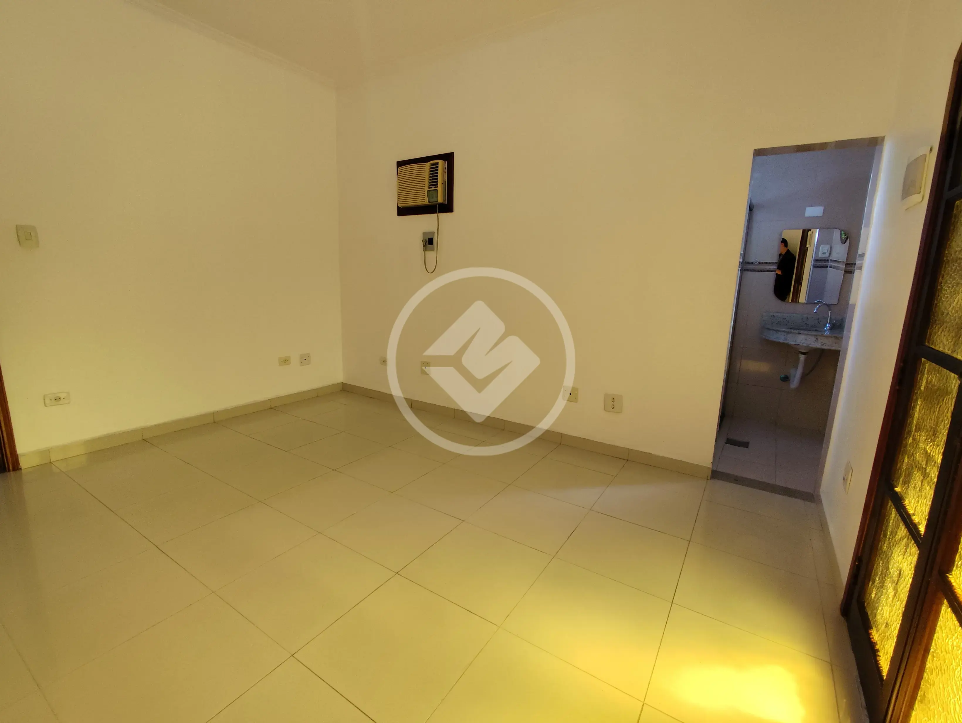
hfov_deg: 94.5
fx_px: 445
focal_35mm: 16
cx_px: 481
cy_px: 362
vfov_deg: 78.2
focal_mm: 1.65
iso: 64
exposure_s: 1/120
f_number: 2.2
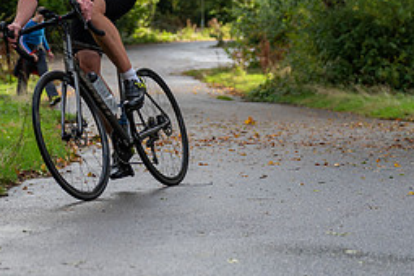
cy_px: -20
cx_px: 31
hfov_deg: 14.4
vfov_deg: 9.6
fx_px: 1621
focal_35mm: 141
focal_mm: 62
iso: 200
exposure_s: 1/640
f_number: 3.2
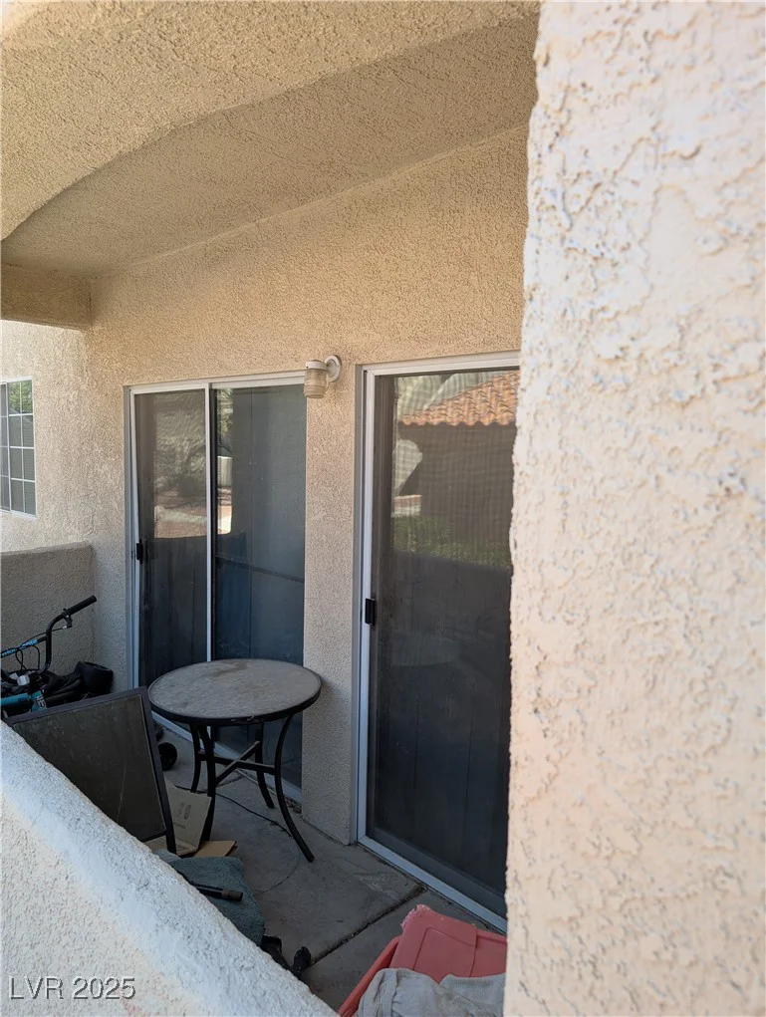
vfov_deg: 71.5
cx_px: 383
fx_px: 706
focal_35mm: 24
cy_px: 508
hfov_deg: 56.9
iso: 28
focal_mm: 6.9
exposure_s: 1/235
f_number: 1.68
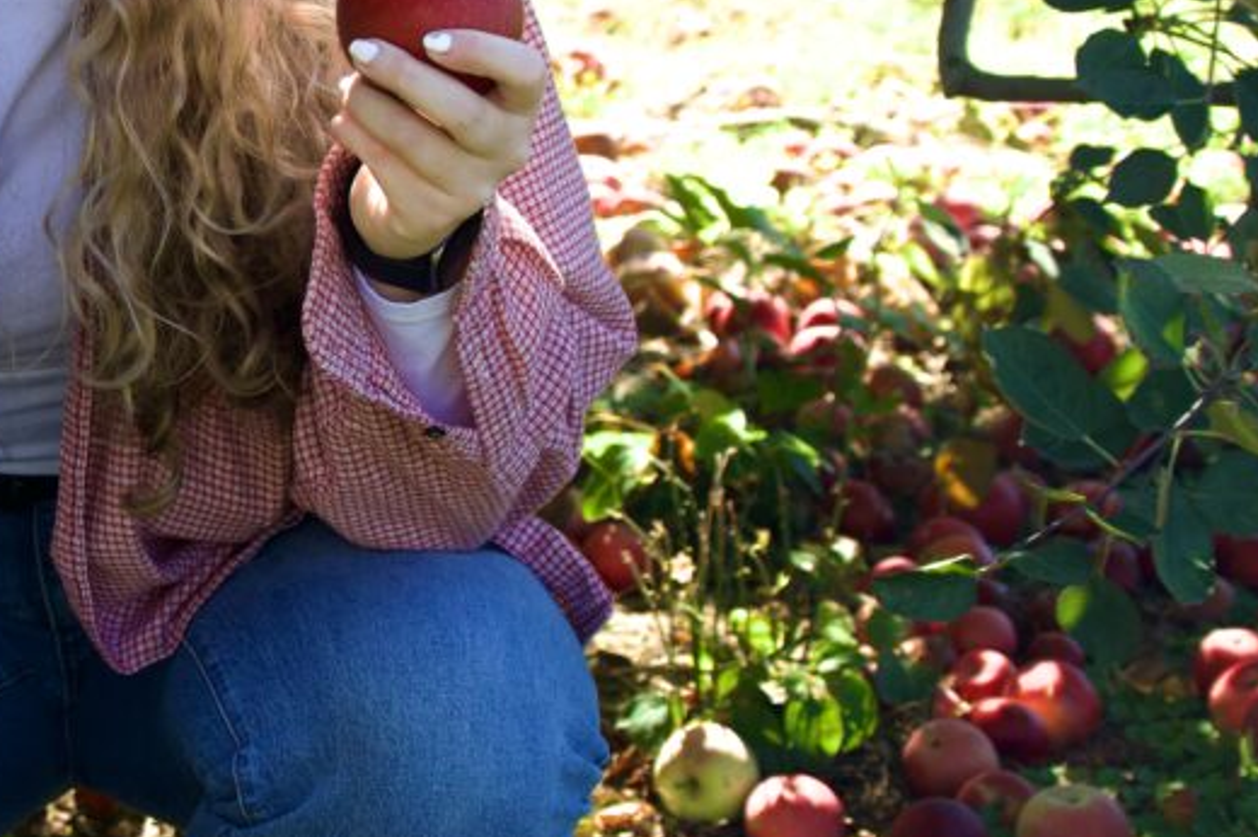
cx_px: 60
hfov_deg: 20.5
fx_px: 3387
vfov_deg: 14.1
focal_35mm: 97
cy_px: 293
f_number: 4
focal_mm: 28
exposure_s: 1/160
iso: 250
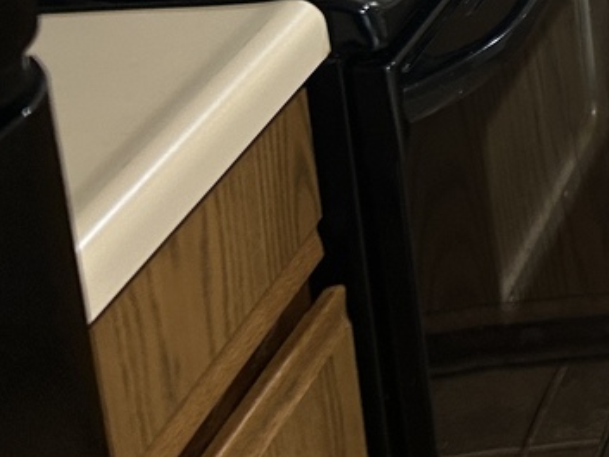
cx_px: 1228
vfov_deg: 12.5
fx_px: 1865
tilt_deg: -12.4
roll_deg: +0.4
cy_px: -426
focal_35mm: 106
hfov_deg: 15.0
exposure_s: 1/60
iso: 80
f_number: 1.5
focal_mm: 5.7
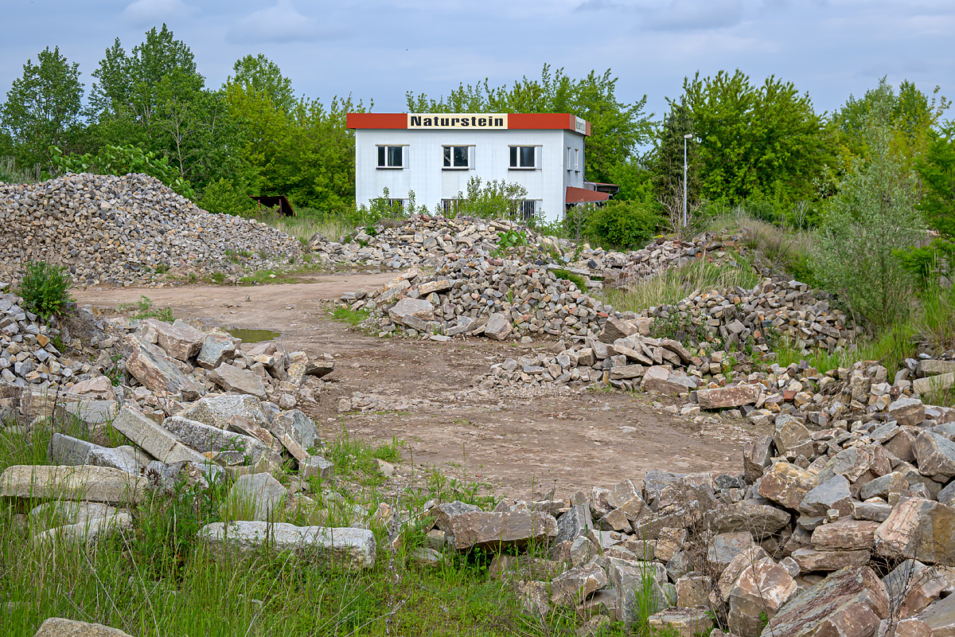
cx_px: 478
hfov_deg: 36.9
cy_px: 318
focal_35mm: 54
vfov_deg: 25.1
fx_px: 1432
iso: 200
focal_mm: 36
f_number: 8
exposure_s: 1/250
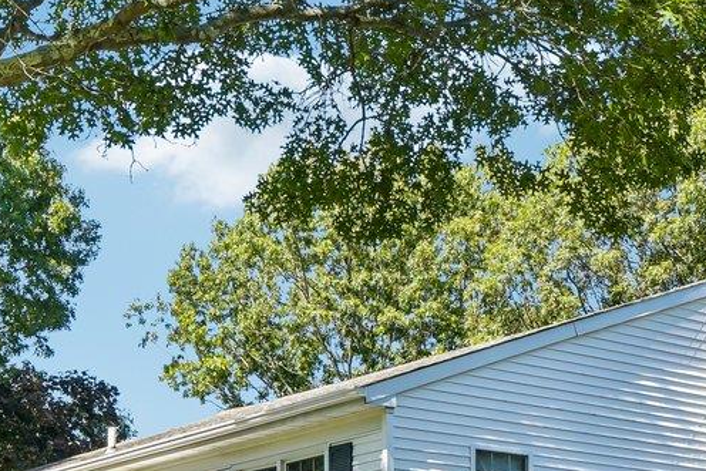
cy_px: 756
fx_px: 1942
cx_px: 518
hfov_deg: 20.5
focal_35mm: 99
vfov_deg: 12.9
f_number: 9
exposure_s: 1/100
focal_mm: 24
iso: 200
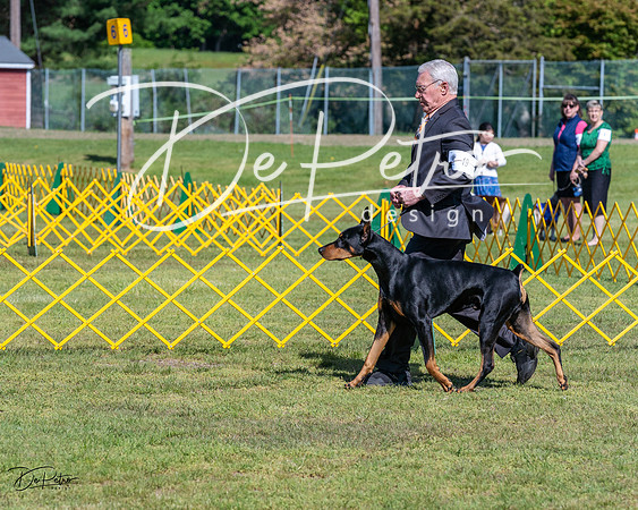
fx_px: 3422
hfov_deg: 10.7
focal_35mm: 181
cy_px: 255
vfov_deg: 8.5
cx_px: 319
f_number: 6.3
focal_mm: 161
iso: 400
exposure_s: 1/2000
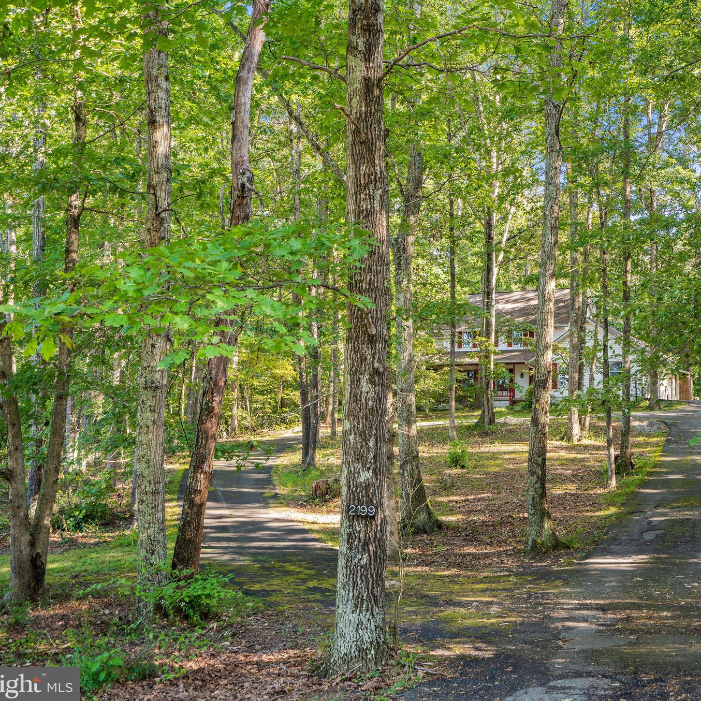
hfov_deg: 36.9
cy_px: 351
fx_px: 1031
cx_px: 495
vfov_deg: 37.6
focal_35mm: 45
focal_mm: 35
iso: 400
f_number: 8
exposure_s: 1/50
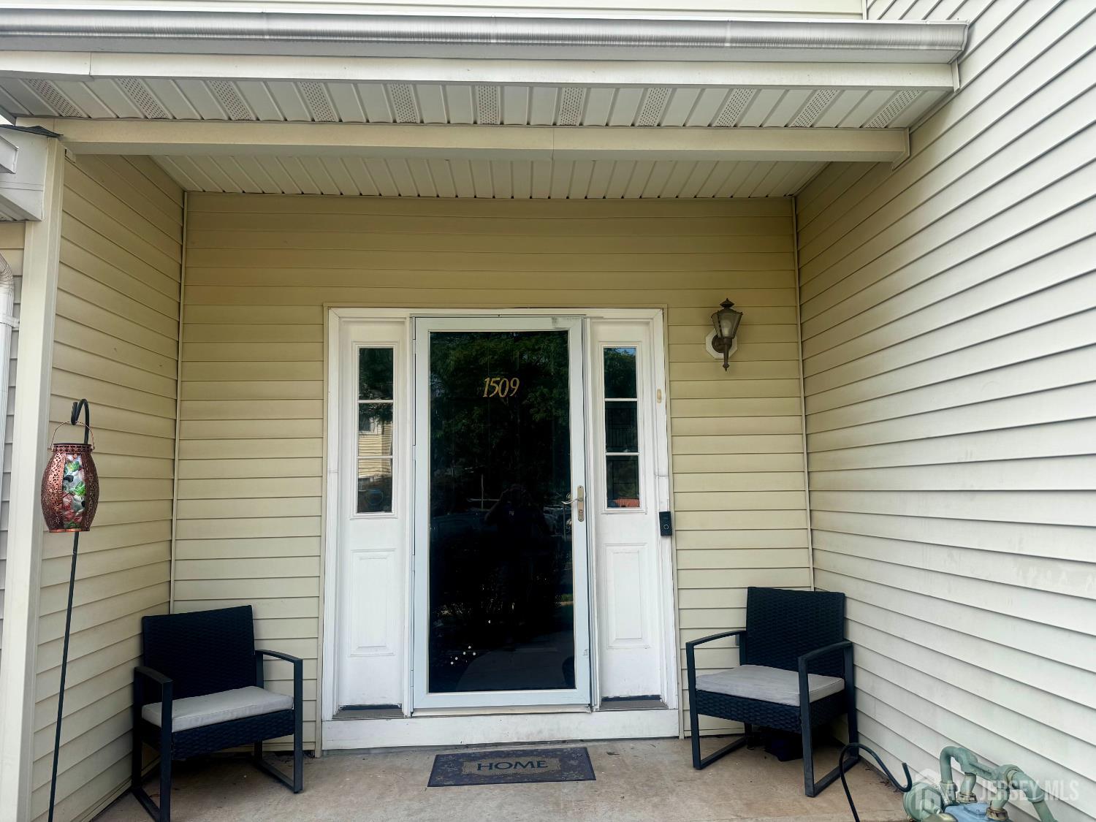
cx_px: 548
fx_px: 760
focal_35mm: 24
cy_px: 411
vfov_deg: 56.8
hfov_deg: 71.6
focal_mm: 6.76
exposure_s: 1/1238
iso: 80
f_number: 1.78
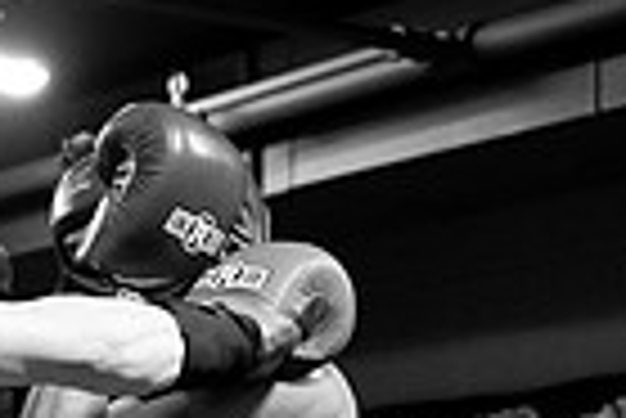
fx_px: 2541
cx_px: -198
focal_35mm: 146
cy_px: 631
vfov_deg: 9.2
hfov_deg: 13.5
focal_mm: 35
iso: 8000
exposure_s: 1/1000
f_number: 2.8
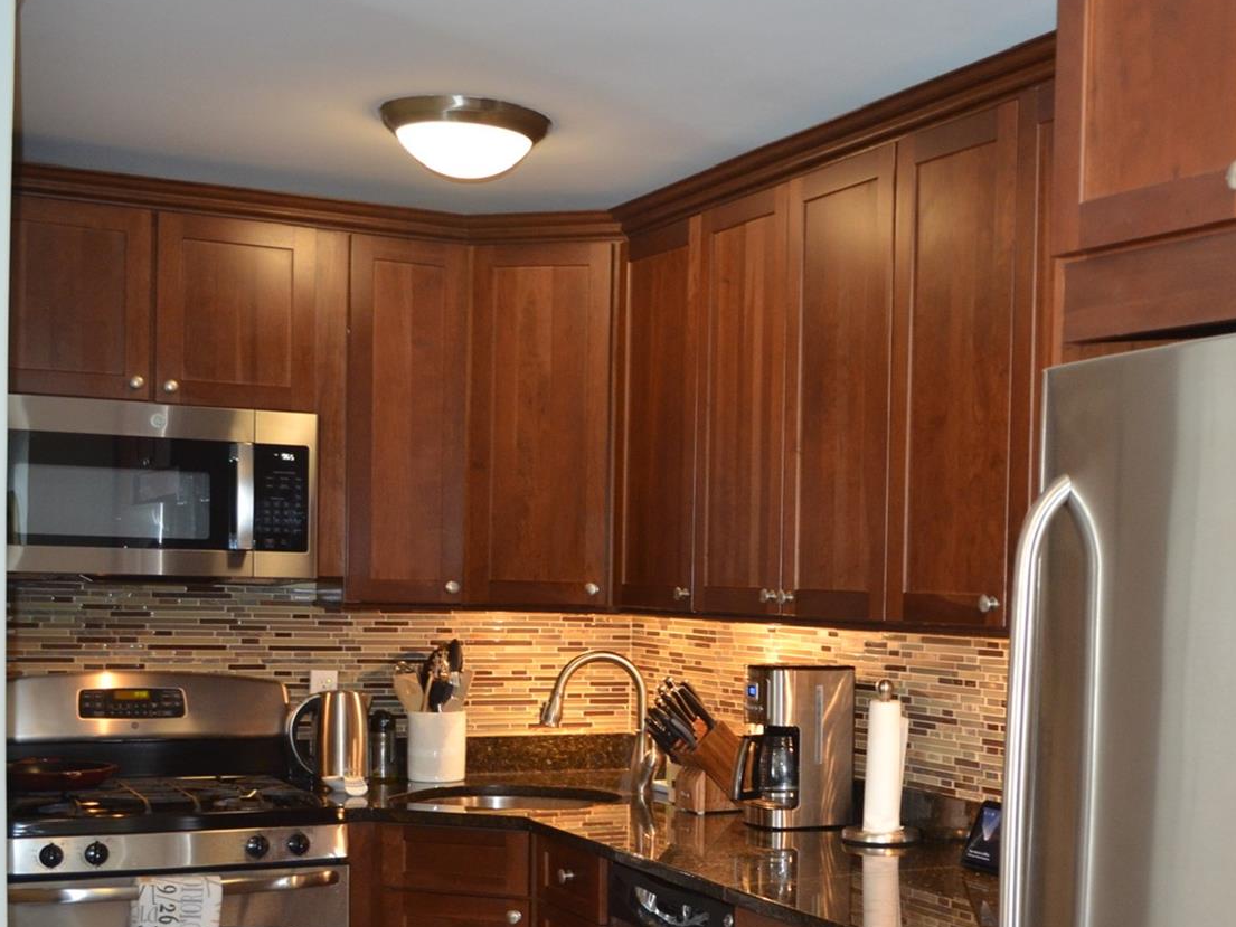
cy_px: 690
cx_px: 917
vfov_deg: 29.8
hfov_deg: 38.7
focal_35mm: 48
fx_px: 1714
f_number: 3.5
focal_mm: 18
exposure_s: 1/60
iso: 720
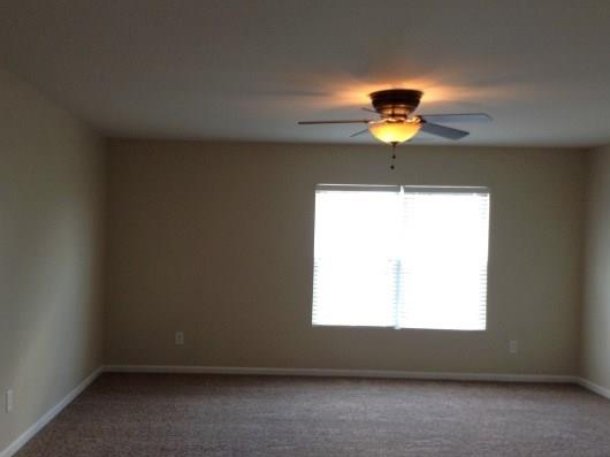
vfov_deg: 35.9
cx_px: 260
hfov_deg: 46.7
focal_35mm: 40
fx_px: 705
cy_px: 257
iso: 64
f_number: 2.4
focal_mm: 3.3
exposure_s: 1/24
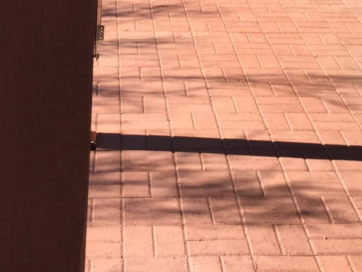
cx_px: 219
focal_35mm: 95
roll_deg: -0.6
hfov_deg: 20.6
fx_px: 993
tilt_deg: -9.6
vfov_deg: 14.9
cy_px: -75
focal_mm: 4.15
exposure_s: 1/879
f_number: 2.2
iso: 32
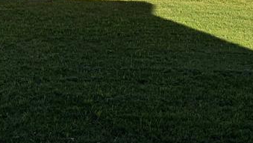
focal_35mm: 79
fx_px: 530
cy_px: 16
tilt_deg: -10.3
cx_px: 196
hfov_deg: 26.4
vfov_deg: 15.2
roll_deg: -2.0
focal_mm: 6.76
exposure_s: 1/3413
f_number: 1.78
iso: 80
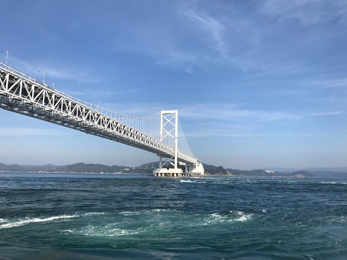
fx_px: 281
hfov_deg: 63.4
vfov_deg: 49.7
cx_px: 174
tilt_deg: +9.6
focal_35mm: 28
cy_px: 130
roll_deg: +1.0
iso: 20
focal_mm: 3.99
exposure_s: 1/3195
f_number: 1.8
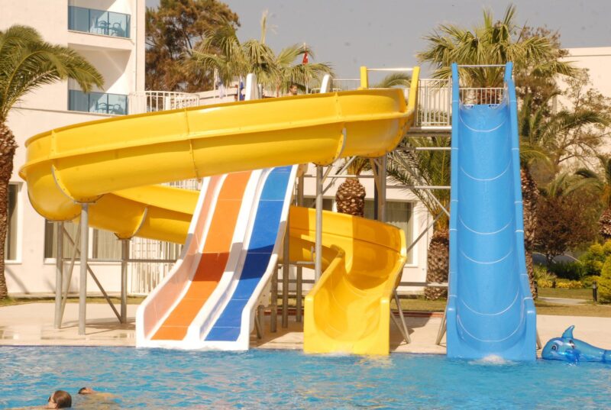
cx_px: 306
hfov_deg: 21.9
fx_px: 1582
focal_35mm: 93
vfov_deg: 14.8
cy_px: 205
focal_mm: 62
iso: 320
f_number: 18
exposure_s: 1/200
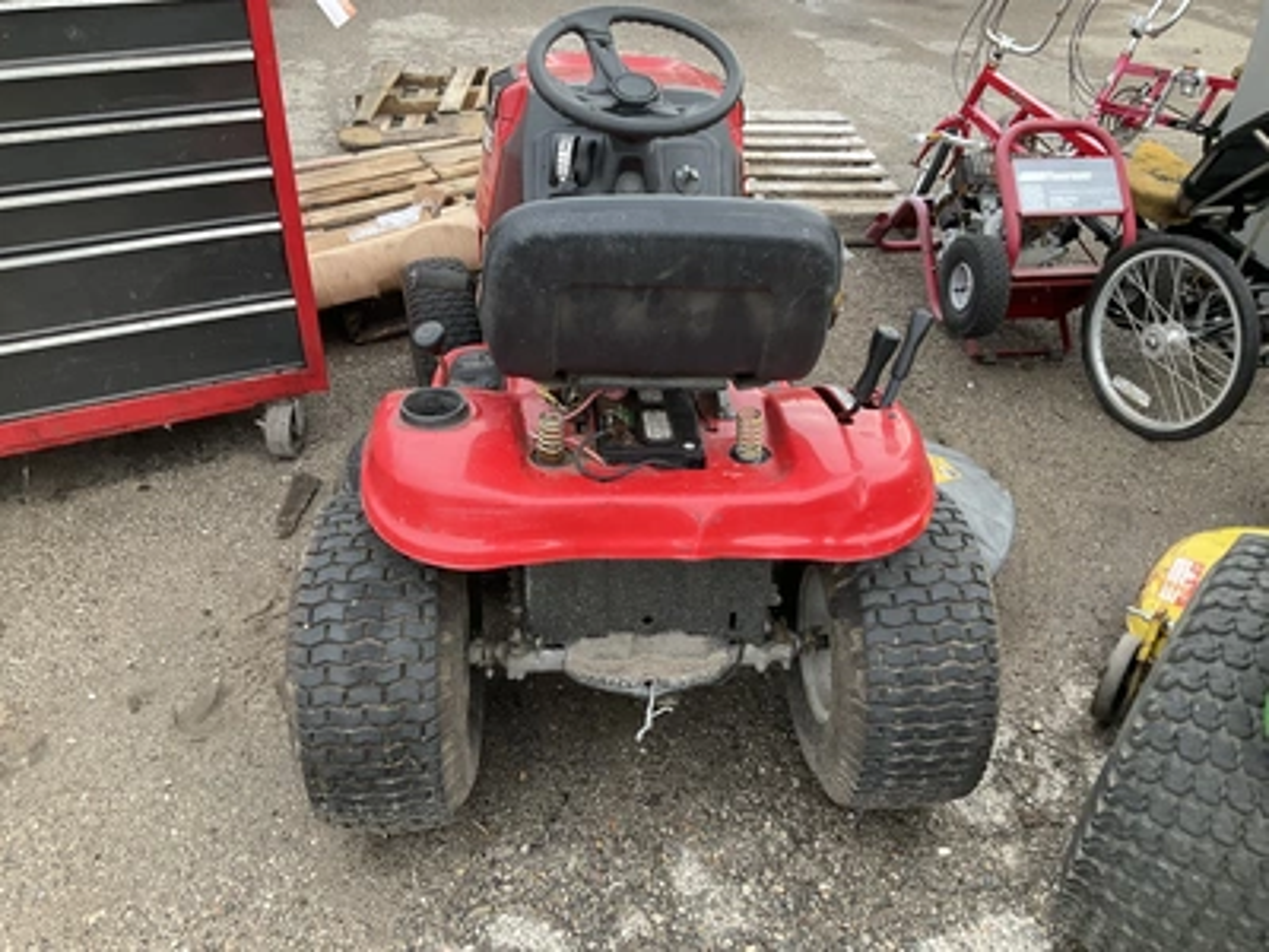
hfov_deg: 61.7
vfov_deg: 48.2
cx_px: 634
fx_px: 1063
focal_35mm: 29
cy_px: 476
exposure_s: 1/122
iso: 64
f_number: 1.8
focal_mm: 3
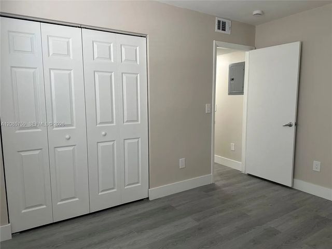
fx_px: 230
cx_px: 166
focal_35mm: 24
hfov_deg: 71.6
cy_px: 124
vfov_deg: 56.8
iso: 160
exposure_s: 1/120
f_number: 1.78
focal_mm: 6.86
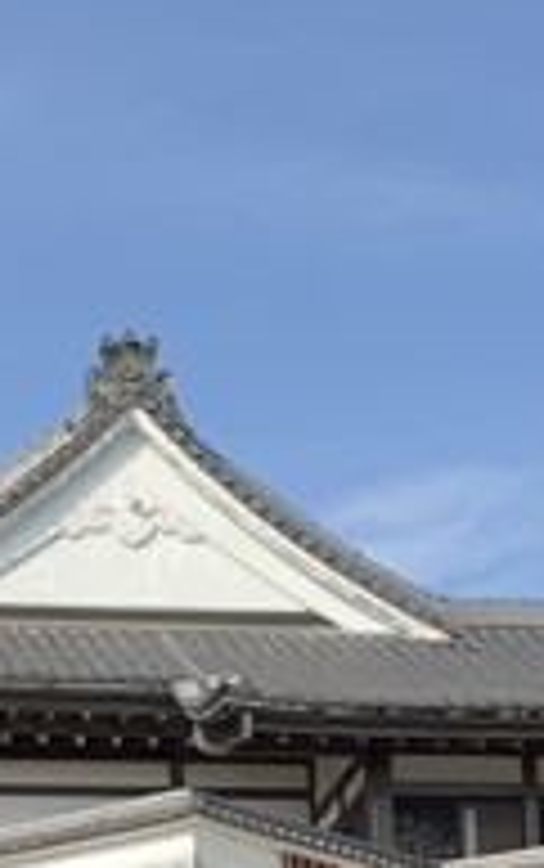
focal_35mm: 163
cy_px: 1169
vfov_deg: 12.4
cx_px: 306
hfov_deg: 8.1
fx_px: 3858
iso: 25
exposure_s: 1/1195
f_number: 1.8
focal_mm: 3
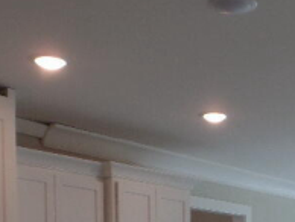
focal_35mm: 79
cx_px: 250
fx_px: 674
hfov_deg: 24.2
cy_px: 318
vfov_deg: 17.2
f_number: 3.5
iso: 100
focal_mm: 4.1
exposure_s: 1/60
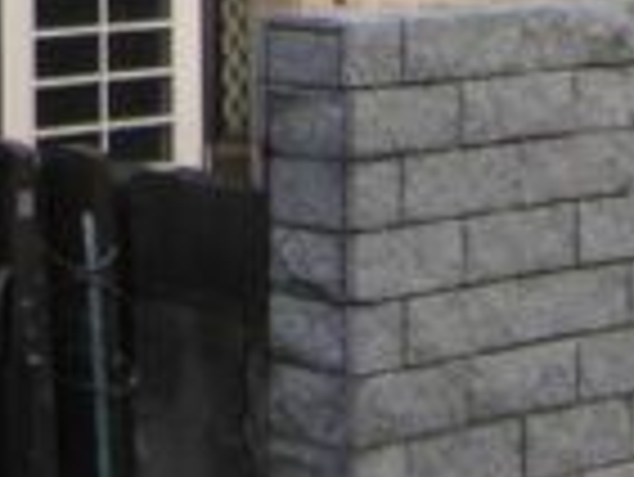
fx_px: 3098
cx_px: -373
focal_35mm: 169
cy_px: -810
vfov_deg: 7.9
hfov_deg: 11.1
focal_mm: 5.5
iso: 100
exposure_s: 1/400
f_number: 2.9
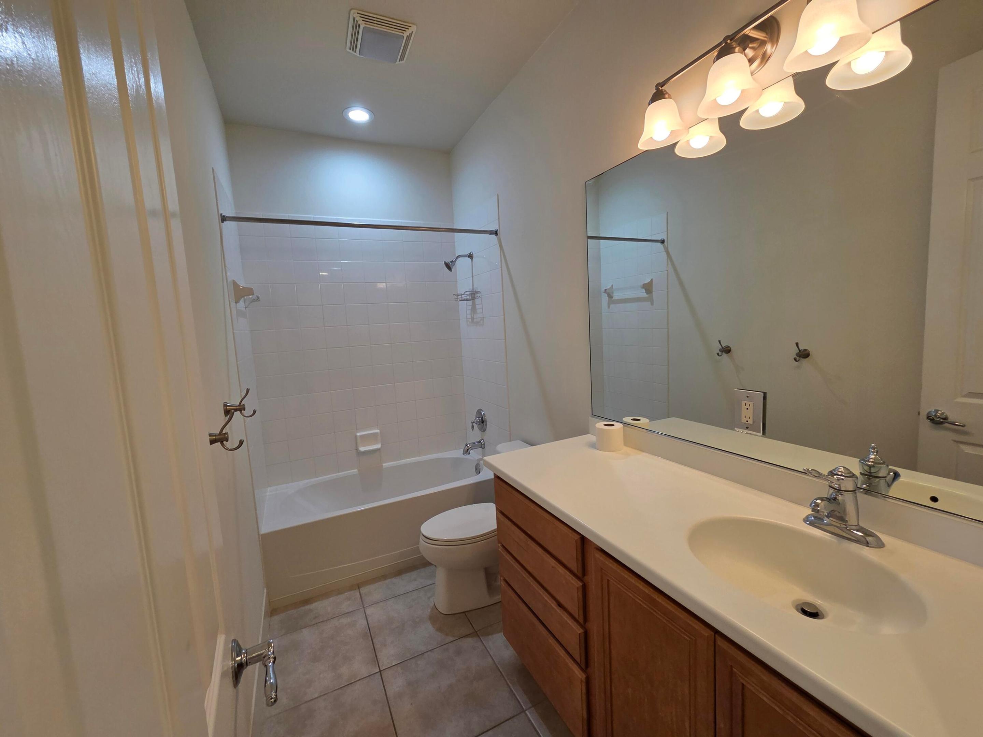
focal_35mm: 13
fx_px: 369
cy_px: 368
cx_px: 492
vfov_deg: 89.9
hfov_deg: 106.2
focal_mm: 2.2
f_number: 2.2
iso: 125
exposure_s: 1/120
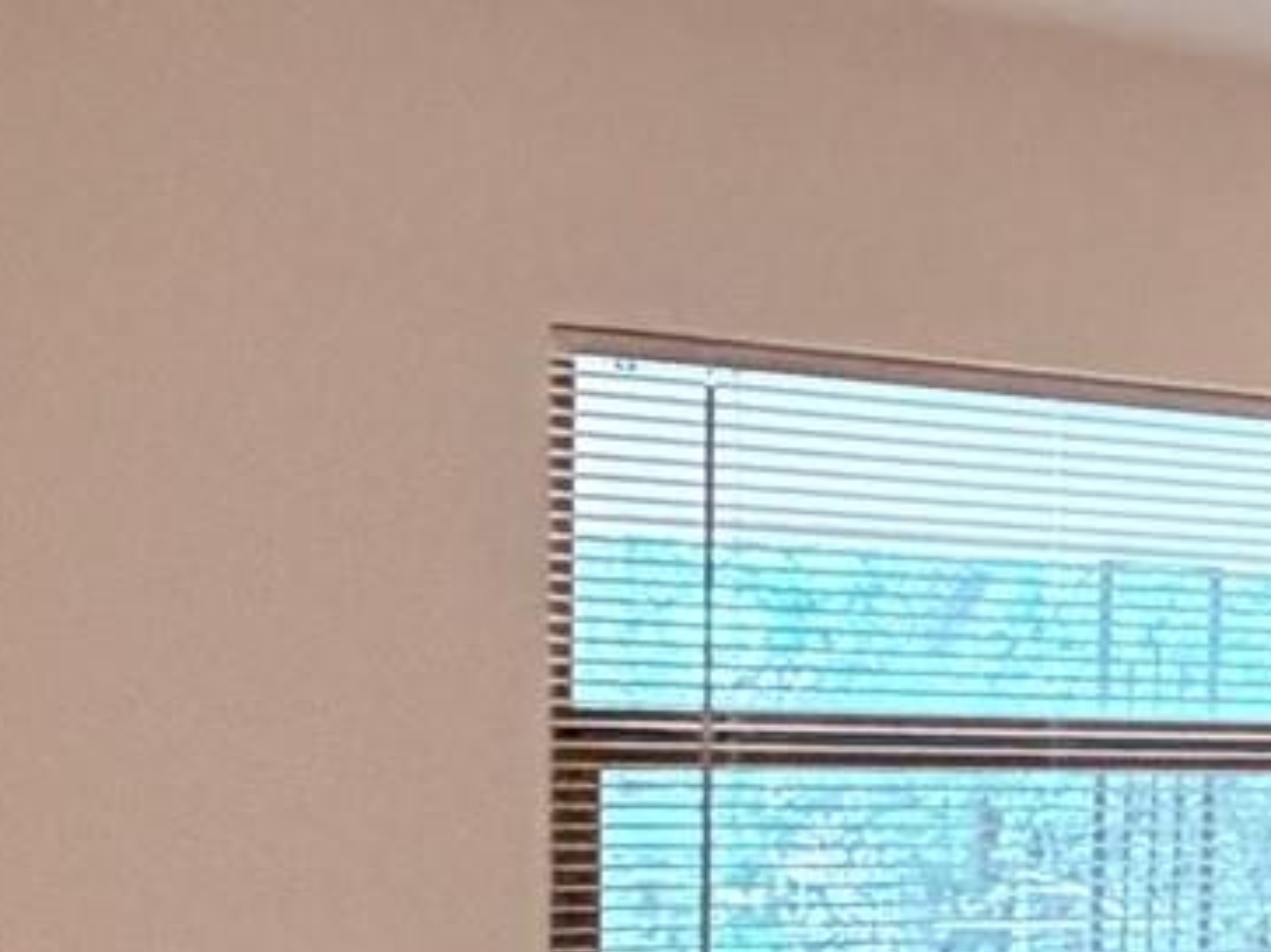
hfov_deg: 13.7
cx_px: 3309
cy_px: 840
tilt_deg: -0.5
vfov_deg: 18.4
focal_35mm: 79
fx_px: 2900
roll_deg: -0.8
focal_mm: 2.22
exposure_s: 1/60
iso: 500
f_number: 2.2
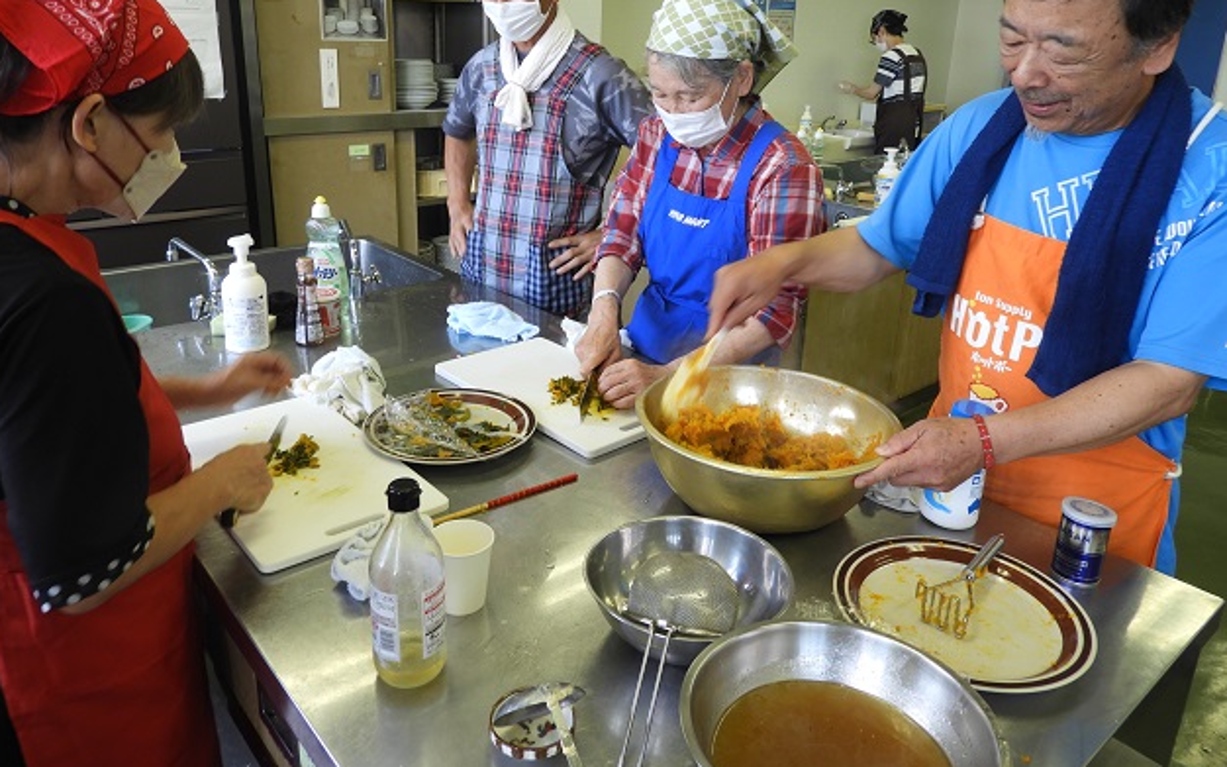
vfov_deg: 47.3
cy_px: 308
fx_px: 869
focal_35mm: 26
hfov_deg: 70.4
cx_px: 604
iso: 100
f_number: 3.3
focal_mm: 4.3
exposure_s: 1/30
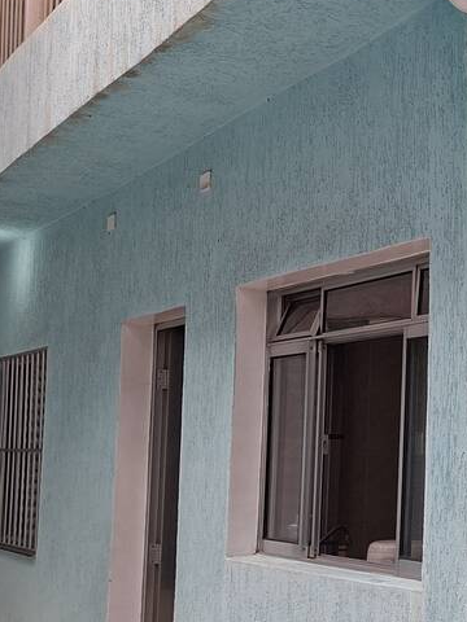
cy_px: 390
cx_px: 702
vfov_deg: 28.1
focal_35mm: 69
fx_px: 1241
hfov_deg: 18.8
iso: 50
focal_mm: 5.54
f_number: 1.8
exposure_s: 1/124
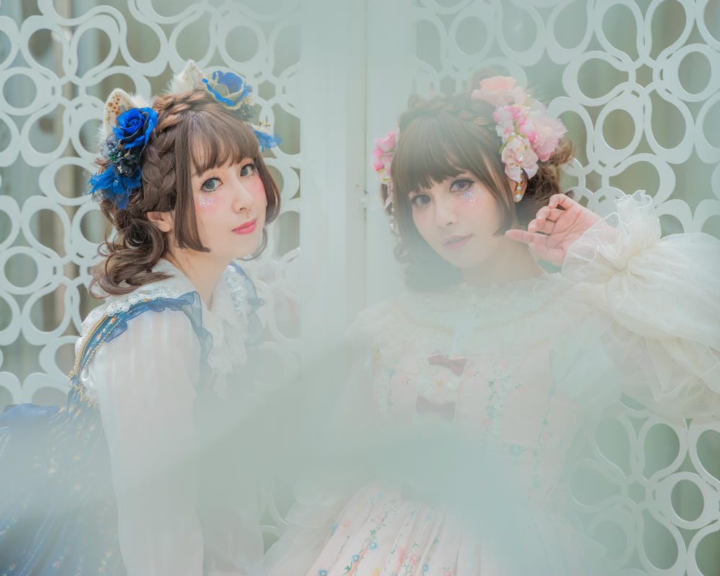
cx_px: 300
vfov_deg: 18.1
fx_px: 1811
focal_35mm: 85
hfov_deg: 22.5
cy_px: 289
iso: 400
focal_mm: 75
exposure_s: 1/200
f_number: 3.5
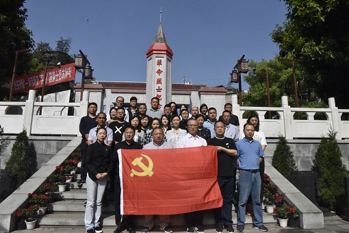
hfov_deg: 73.7
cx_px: 174
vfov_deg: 53.1
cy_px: 116
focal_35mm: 24
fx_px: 233
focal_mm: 24
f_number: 22
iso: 8000
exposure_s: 1/8000
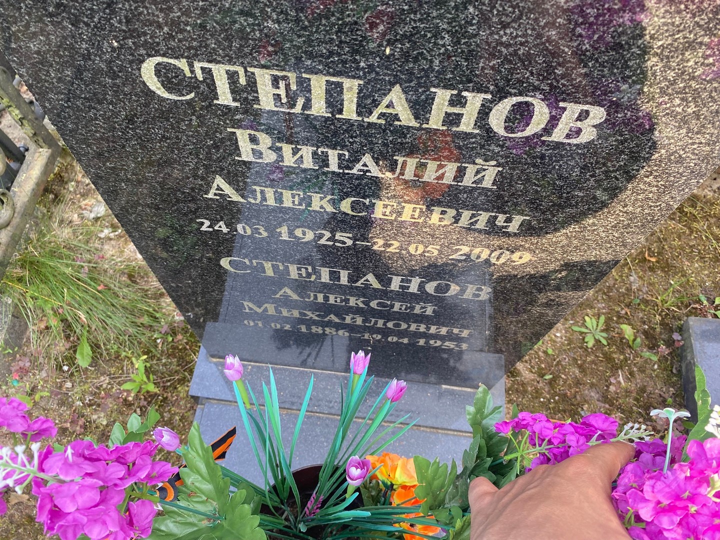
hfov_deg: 67.3
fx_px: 541
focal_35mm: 26
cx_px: 360
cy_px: 270
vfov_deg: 53.1
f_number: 1.8
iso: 64
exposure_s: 1/122
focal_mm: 4.25
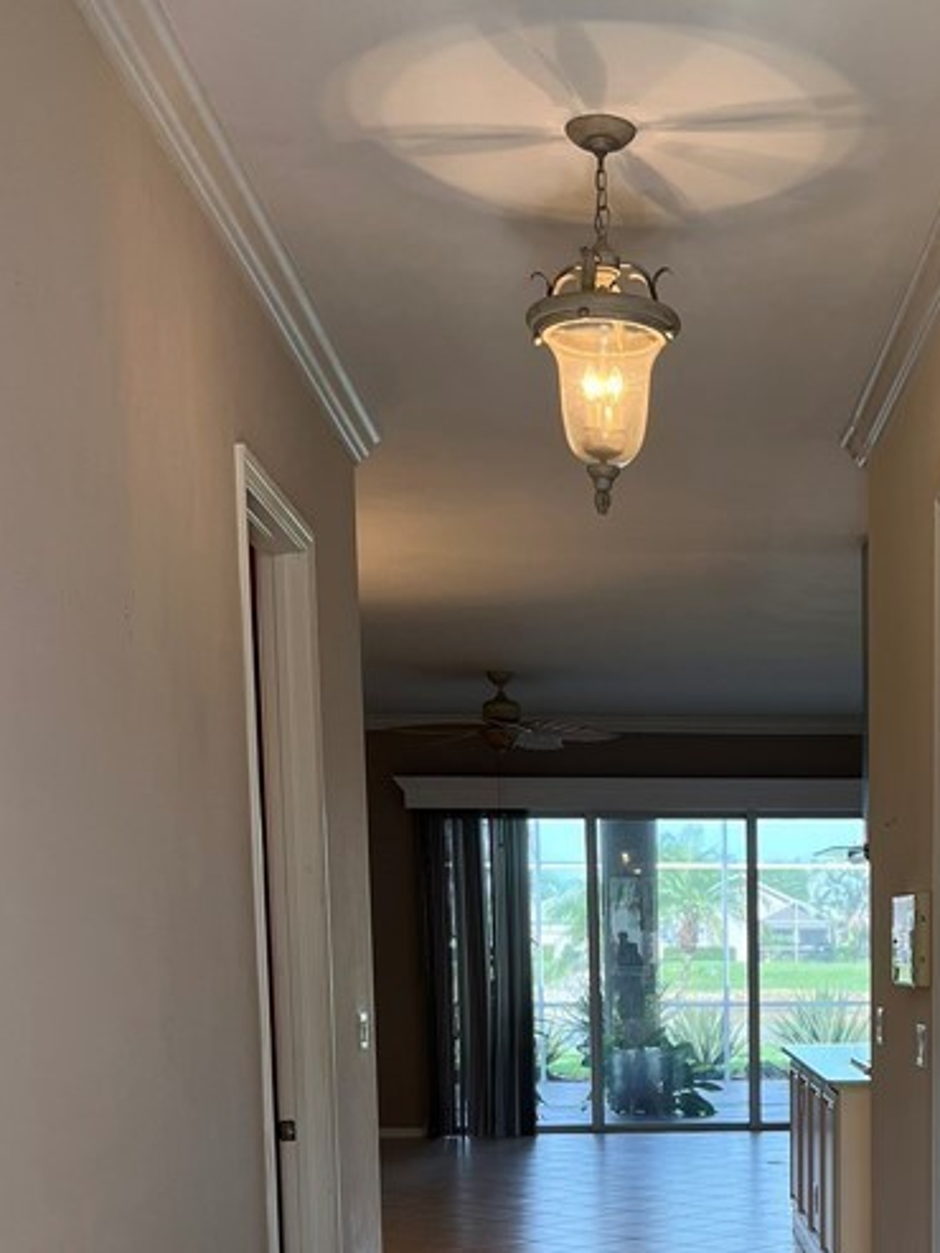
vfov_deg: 33.6
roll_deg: +0.8
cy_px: 1139
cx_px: 849
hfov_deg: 26.1
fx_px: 1954
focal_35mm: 54
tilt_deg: -5.6
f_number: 1.5
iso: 64
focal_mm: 5.7
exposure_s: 1/148
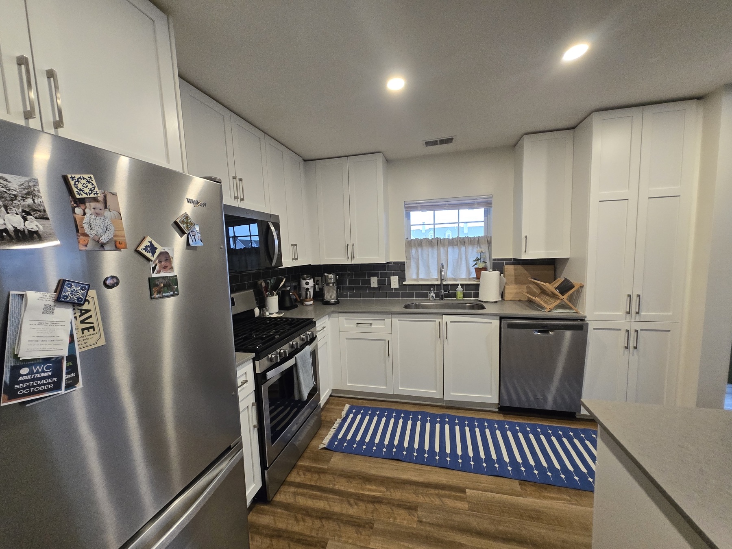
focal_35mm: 13
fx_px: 275
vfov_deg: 89.9
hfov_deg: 106.2
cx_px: 366
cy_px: 274
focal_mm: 1.7
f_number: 2.2
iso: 320
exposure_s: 1/60
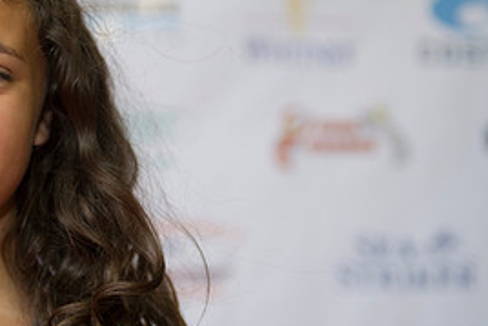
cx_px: 118
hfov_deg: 17.1
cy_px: 64
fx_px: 1614
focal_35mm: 119
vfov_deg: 11.5
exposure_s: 1/125
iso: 640
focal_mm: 55
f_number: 2.8
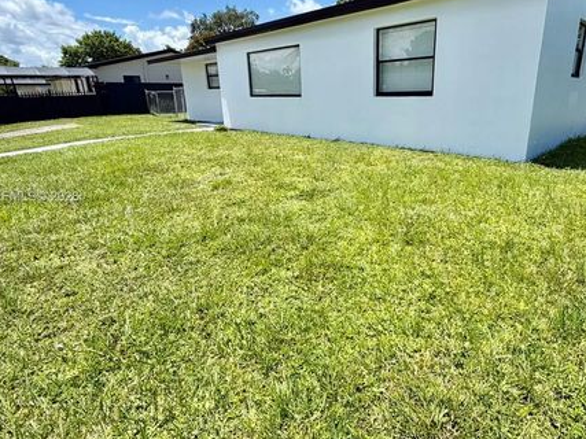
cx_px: 347
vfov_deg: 63.3
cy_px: 198
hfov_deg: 78.2
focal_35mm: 21
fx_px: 355
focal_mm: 2.22
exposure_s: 1/809
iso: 20
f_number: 2.2
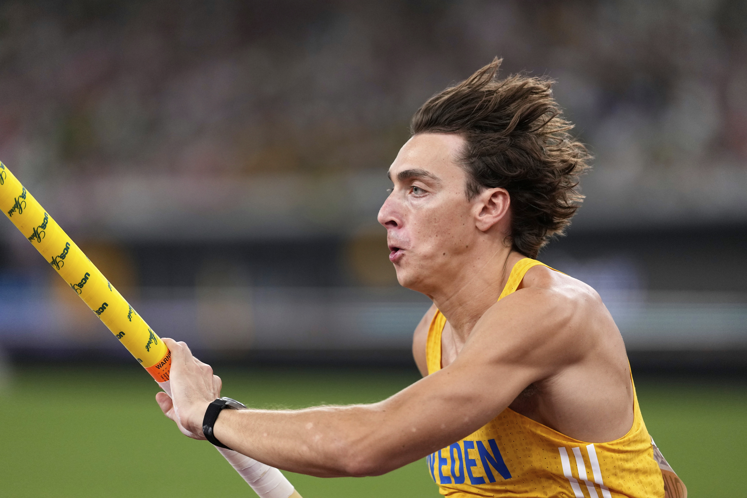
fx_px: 6225
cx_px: 374
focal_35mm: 300
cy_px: 249
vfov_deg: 4.6
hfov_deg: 6.9
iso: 1600
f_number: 2.8
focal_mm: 300
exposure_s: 1/3200
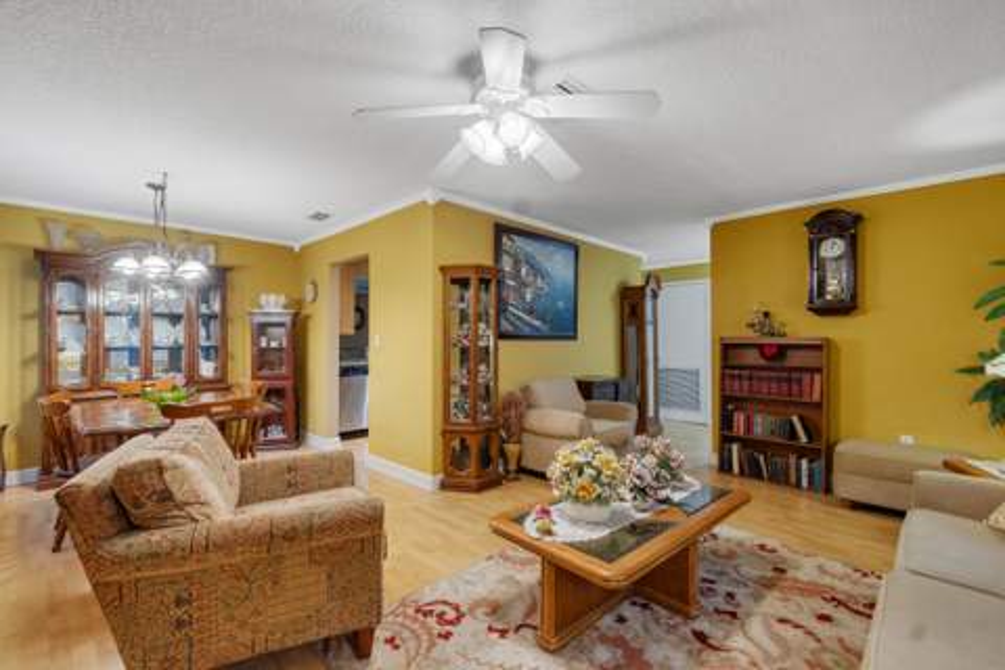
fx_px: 419
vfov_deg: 77.3
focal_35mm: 15
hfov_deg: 100.4
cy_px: 335
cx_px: 502
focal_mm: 10
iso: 320
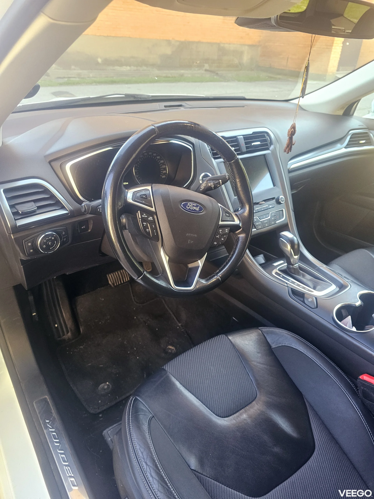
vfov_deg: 73.9
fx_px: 331
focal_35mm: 23
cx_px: 187
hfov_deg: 58.9
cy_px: 250
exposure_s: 1/180
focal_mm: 6.3
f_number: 1.7
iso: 250
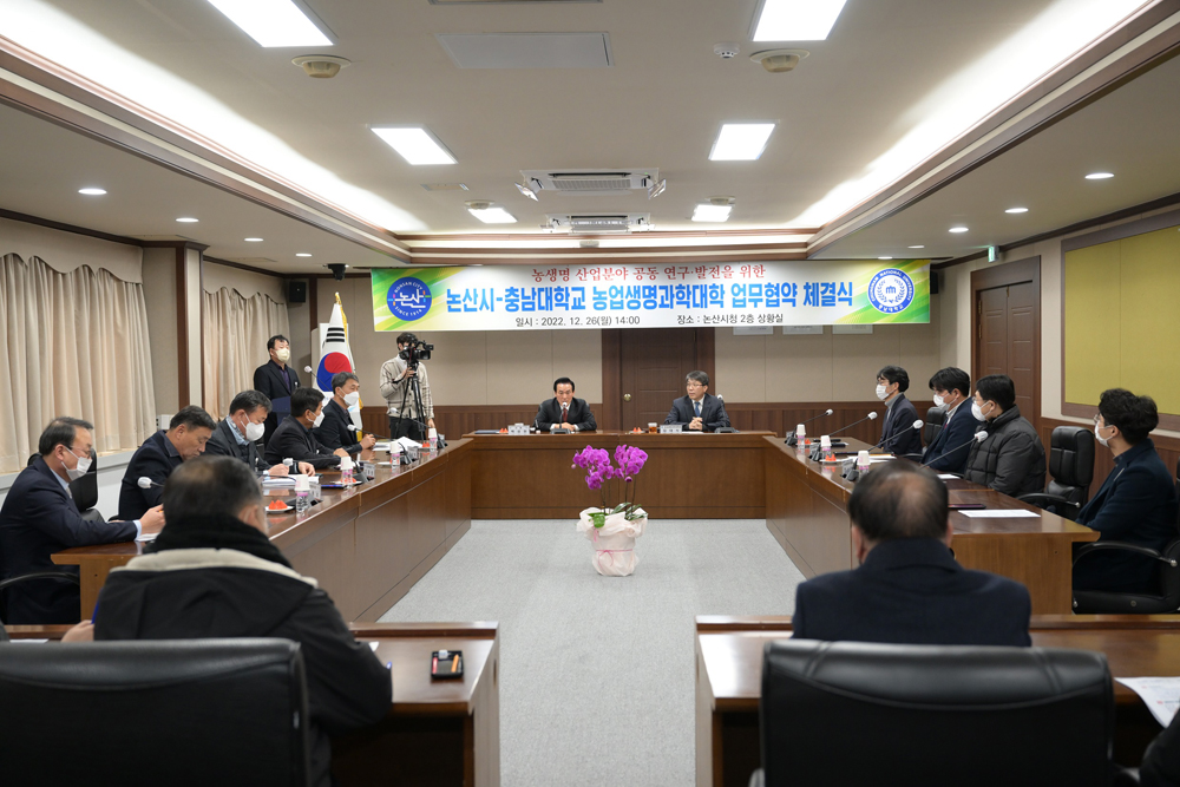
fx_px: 1213
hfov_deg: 51.9
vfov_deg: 36.0
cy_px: 394
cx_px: 590
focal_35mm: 37
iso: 1250
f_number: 3.5
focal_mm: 37
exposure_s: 1/200
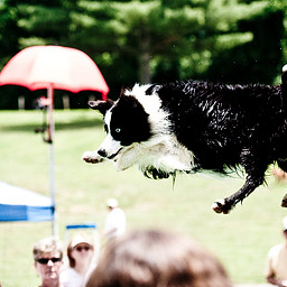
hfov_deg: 8.6
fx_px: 1895
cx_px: 64
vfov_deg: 8.7
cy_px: 170
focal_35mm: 202
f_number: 2.8
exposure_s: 1/3200
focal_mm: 70
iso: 200
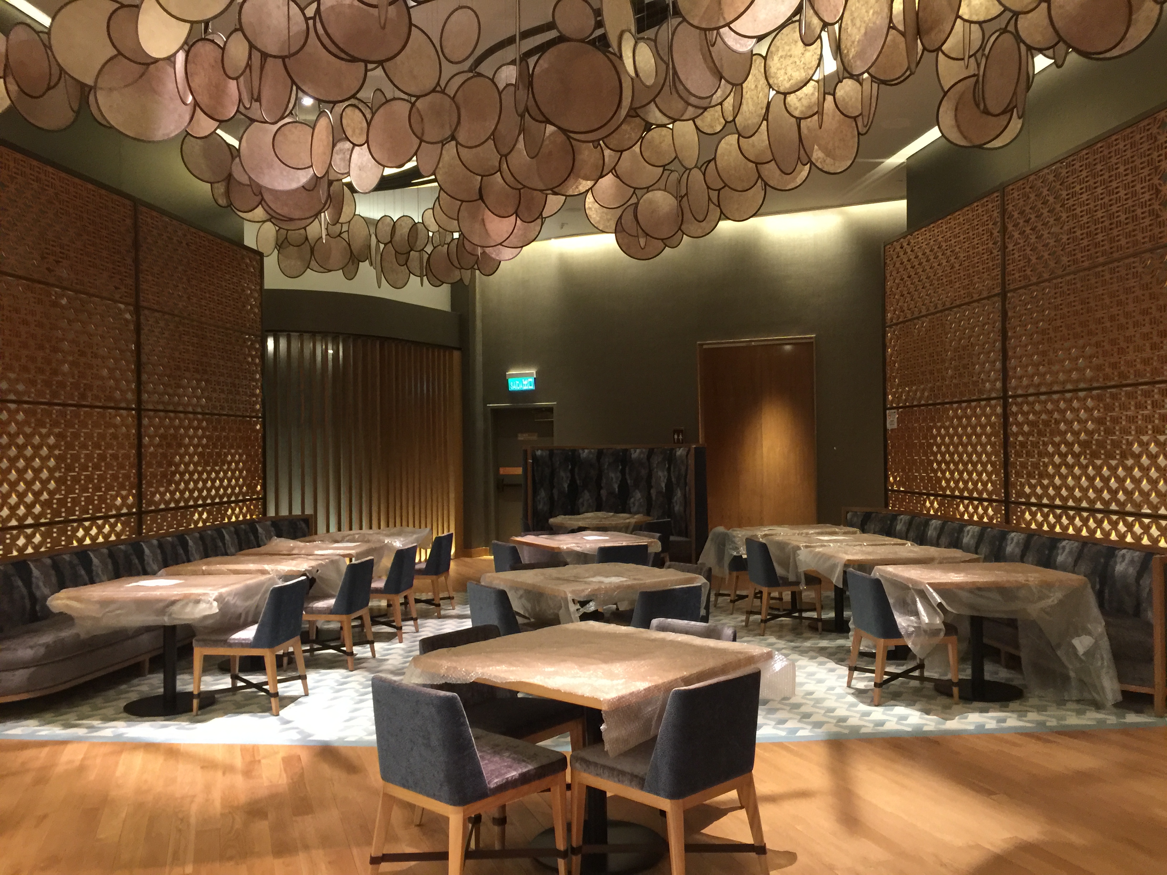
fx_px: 978
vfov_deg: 48.2
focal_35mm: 29
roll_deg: +0.4
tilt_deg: +1.3
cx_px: 584
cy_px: 438
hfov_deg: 61.7
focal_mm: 4.15
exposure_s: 1/17
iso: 125
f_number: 2.2
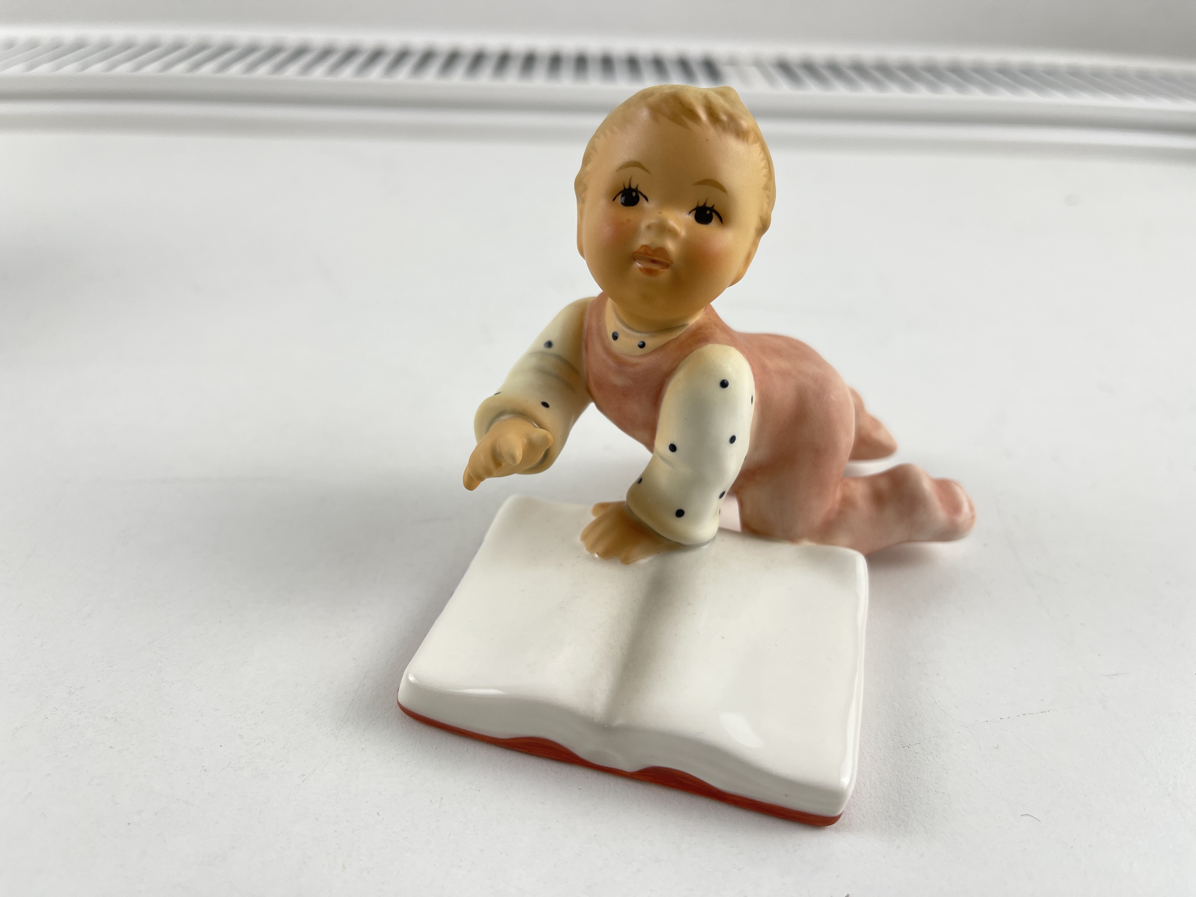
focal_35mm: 25
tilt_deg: -34.3
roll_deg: -2.9
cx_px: 598
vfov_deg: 54.9
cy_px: 448
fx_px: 864
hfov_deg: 69.4
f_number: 1.6
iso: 32
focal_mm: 5.1
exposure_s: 1/247
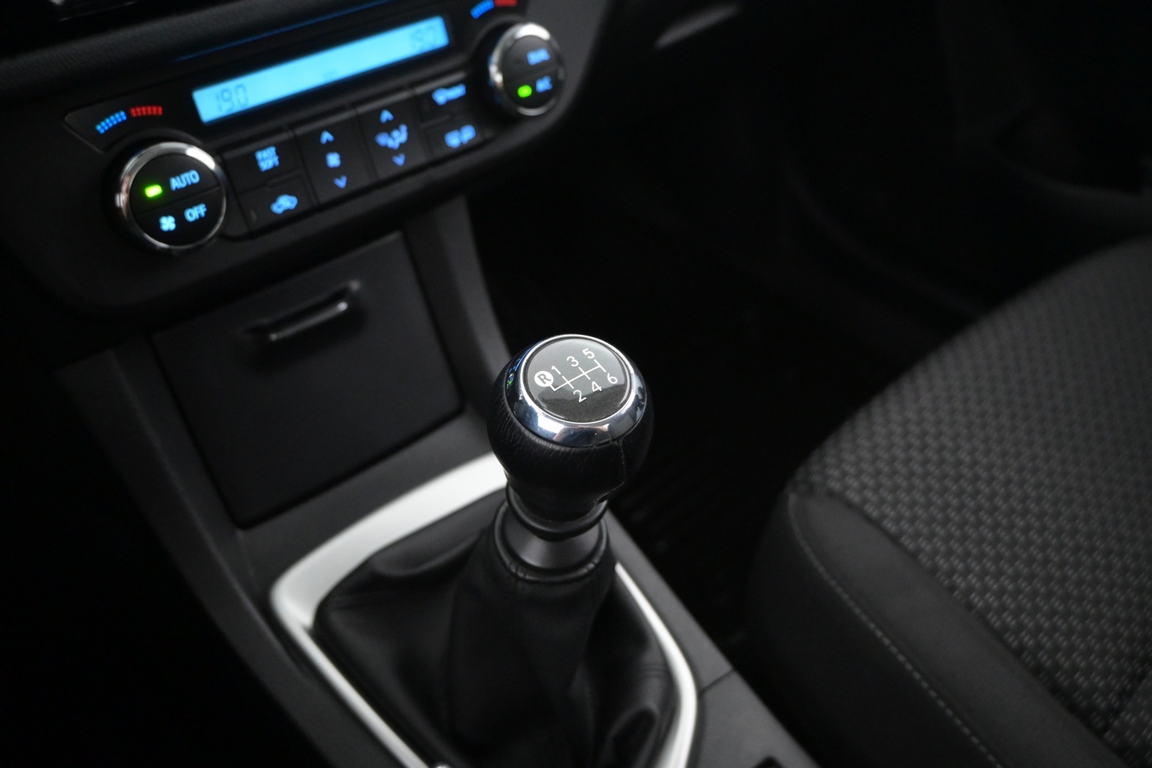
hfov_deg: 60.7
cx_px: 576
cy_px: 384
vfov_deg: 42.6
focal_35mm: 31
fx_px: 984
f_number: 3.8
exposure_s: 1/30
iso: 3600
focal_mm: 20.5
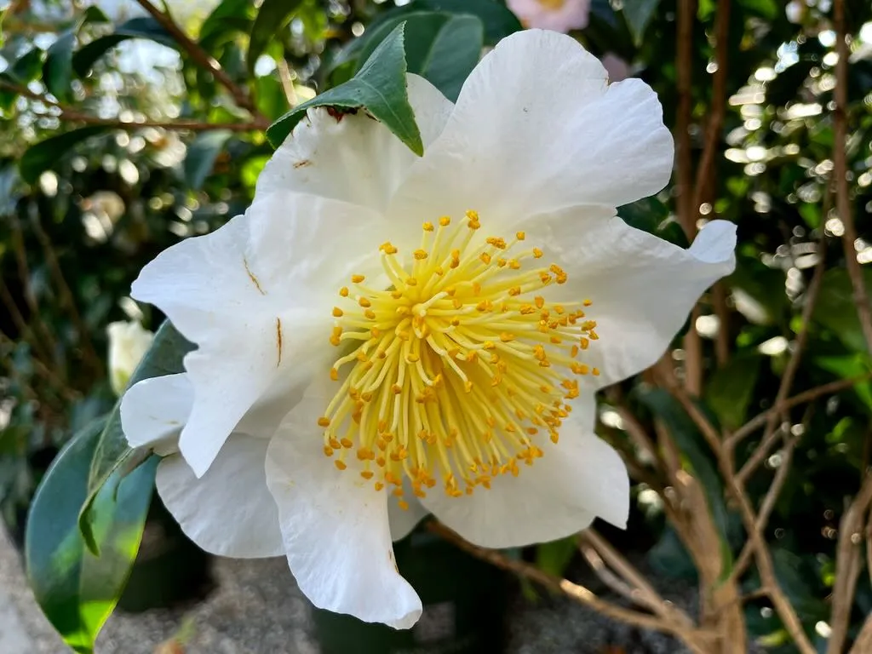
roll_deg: +4.6
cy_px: 327
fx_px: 655
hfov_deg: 67.3
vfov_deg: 53.1
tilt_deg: -9.4
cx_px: 436
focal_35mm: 26
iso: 32
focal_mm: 4.2
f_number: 1.6
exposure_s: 1/191
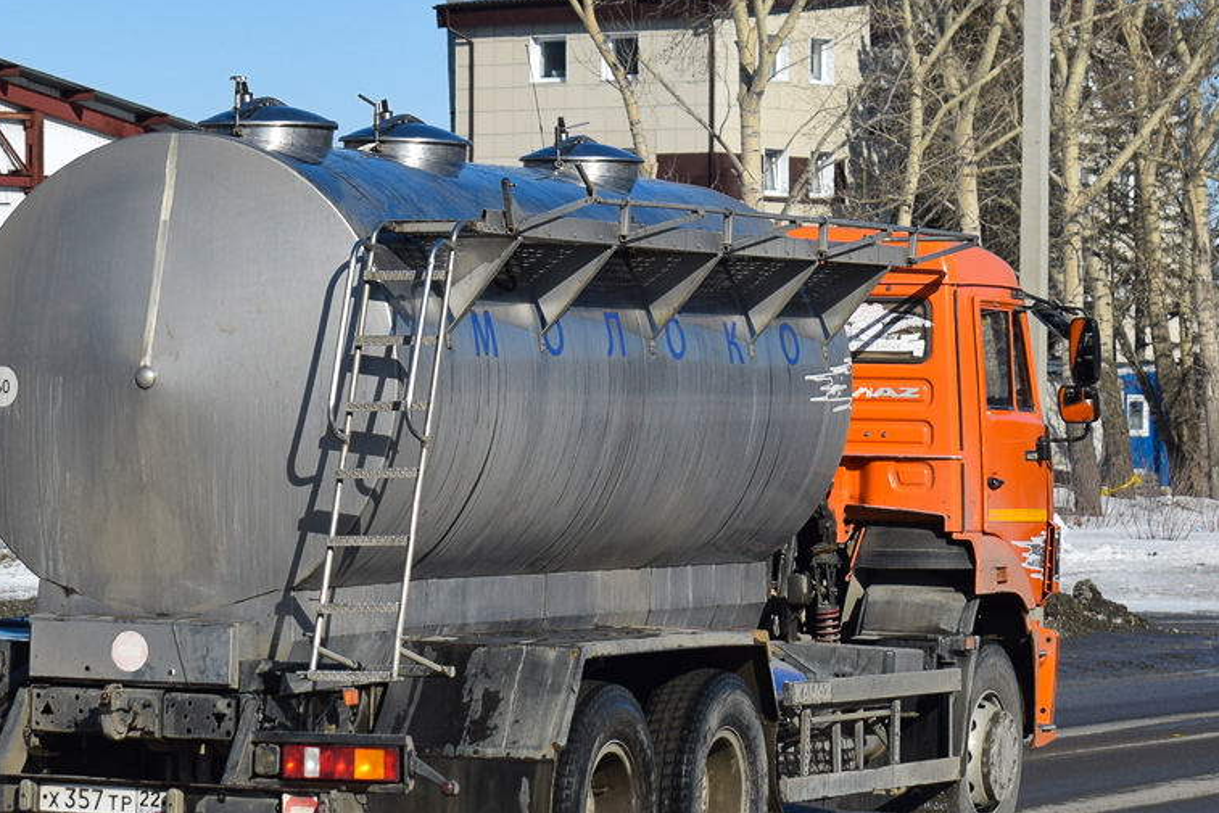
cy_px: 402
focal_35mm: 131
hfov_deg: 15.7
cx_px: 486
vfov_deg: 10.5
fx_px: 4429
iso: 100
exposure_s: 1/800
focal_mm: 55
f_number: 5.6
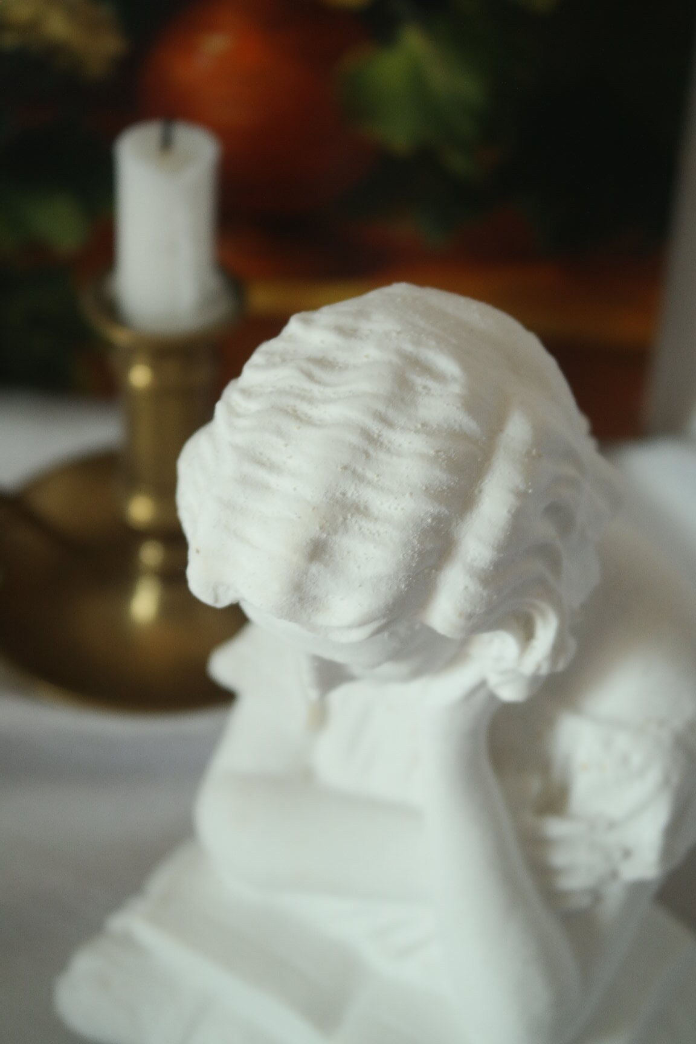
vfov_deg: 29.2
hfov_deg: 19.7
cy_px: 522
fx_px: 2001
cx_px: 348
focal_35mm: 69
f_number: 5.6
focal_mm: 45
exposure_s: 1/30
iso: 400
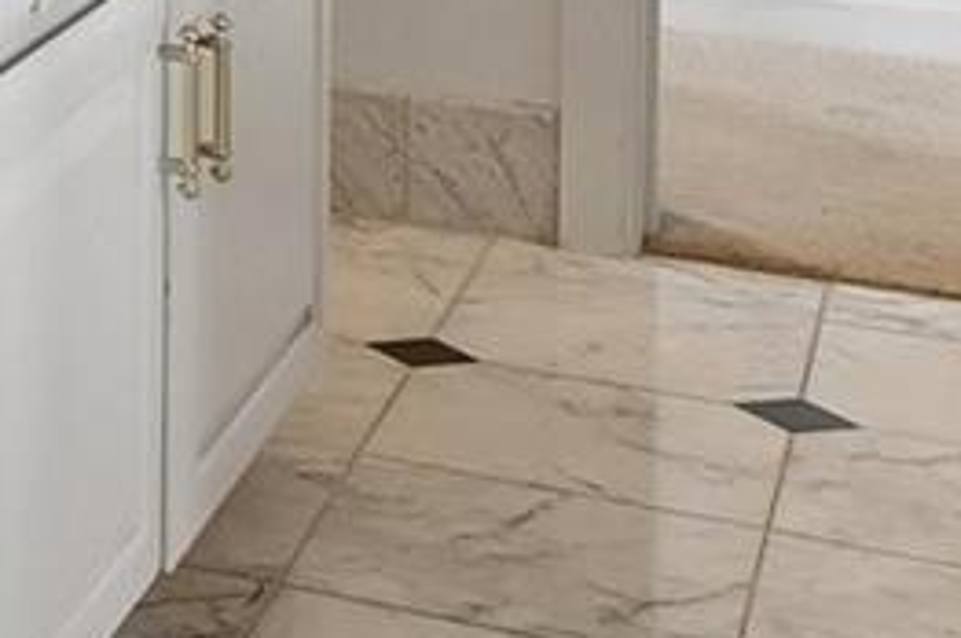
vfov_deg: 11.2
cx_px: -939
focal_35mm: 110
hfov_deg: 15.2
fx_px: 2933
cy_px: -675
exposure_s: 1/25
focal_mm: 12
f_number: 8
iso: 400
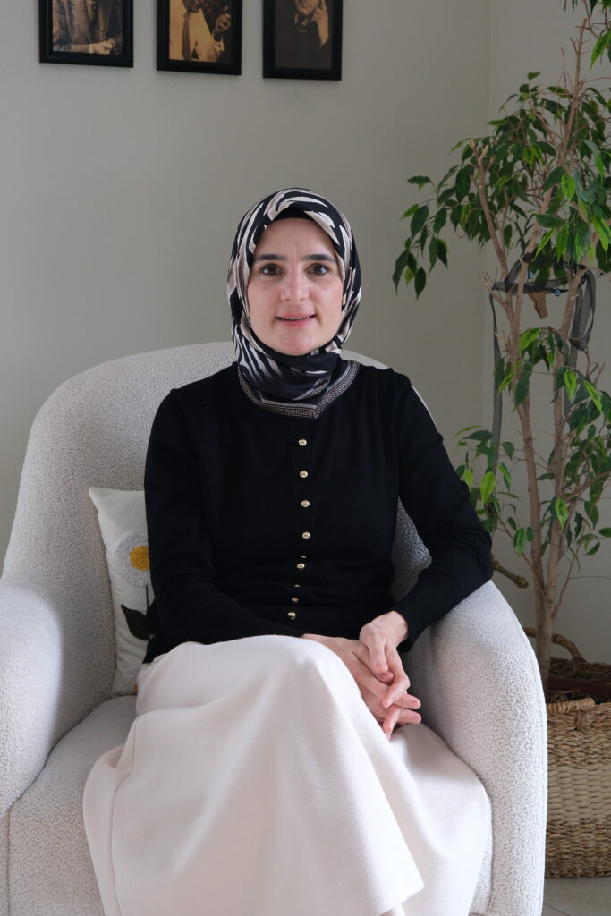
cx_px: 306
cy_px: 458
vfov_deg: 32.4
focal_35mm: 62
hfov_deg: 21.9
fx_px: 1578
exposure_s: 1/60
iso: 1000
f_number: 5.6
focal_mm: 41.1
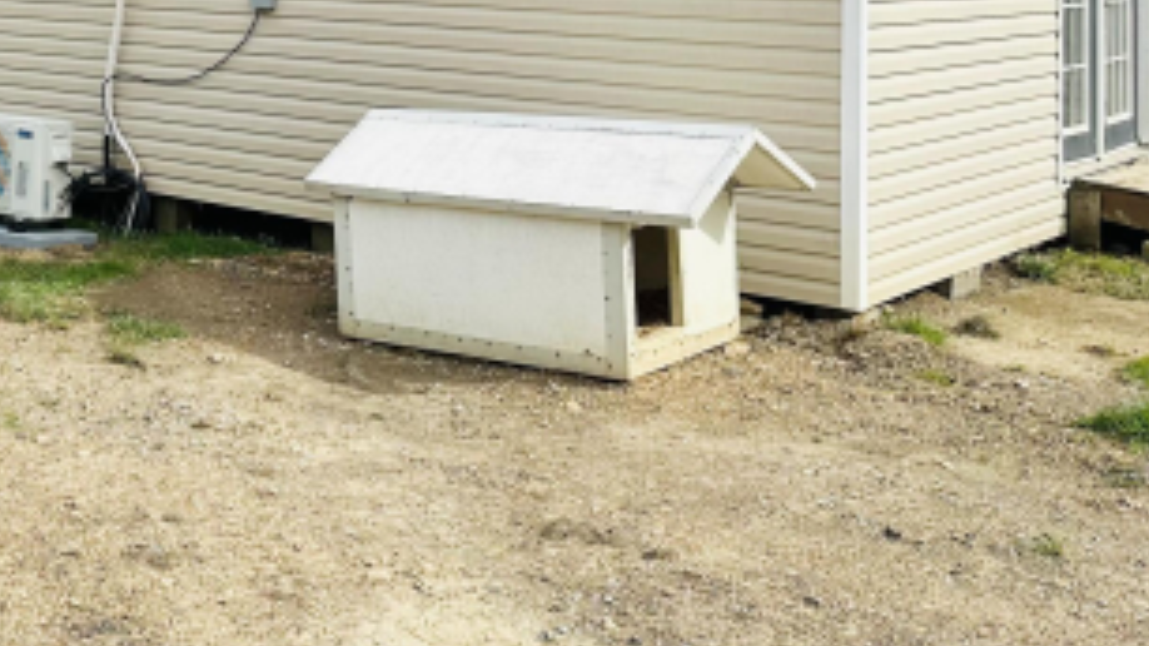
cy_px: -105
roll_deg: -0.8
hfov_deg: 33.7
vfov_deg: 19.9
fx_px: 1736
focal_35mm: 57
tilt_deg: +0.9
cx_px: 24
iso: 80
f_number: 1.78
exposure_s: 1/2591
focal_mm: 6.86
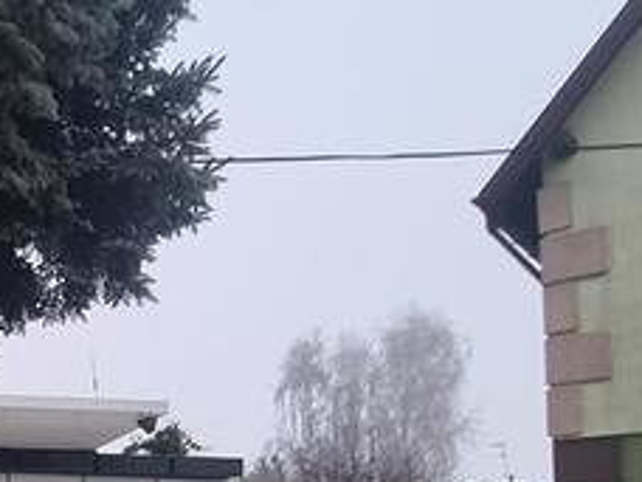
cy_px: 492
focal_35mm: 40
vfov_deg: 32.8
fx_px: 742
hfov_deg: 31.6
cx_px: -251
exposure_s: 1/50
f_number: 2.2
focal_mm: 2.2
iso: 64
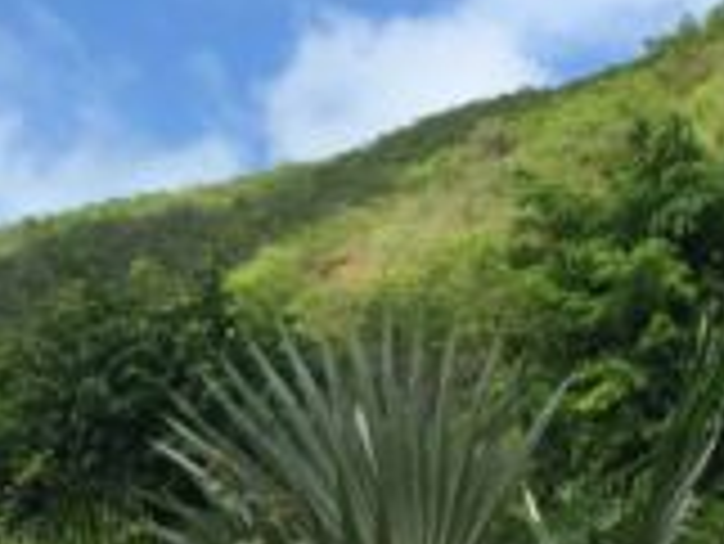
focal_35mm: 115
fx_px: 2407
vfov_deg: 12.4
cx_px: 130
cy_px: 737
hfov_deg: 17.0
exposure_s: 1/1068
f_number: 2.2
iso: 32
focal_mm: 4.15
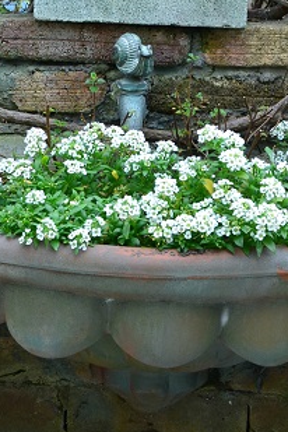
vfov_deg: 18.2
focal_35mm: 108
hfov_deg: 12.7
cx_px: 133
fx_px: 1296
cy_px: -54
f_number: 8
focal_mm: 28
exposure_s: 1/60
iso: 400
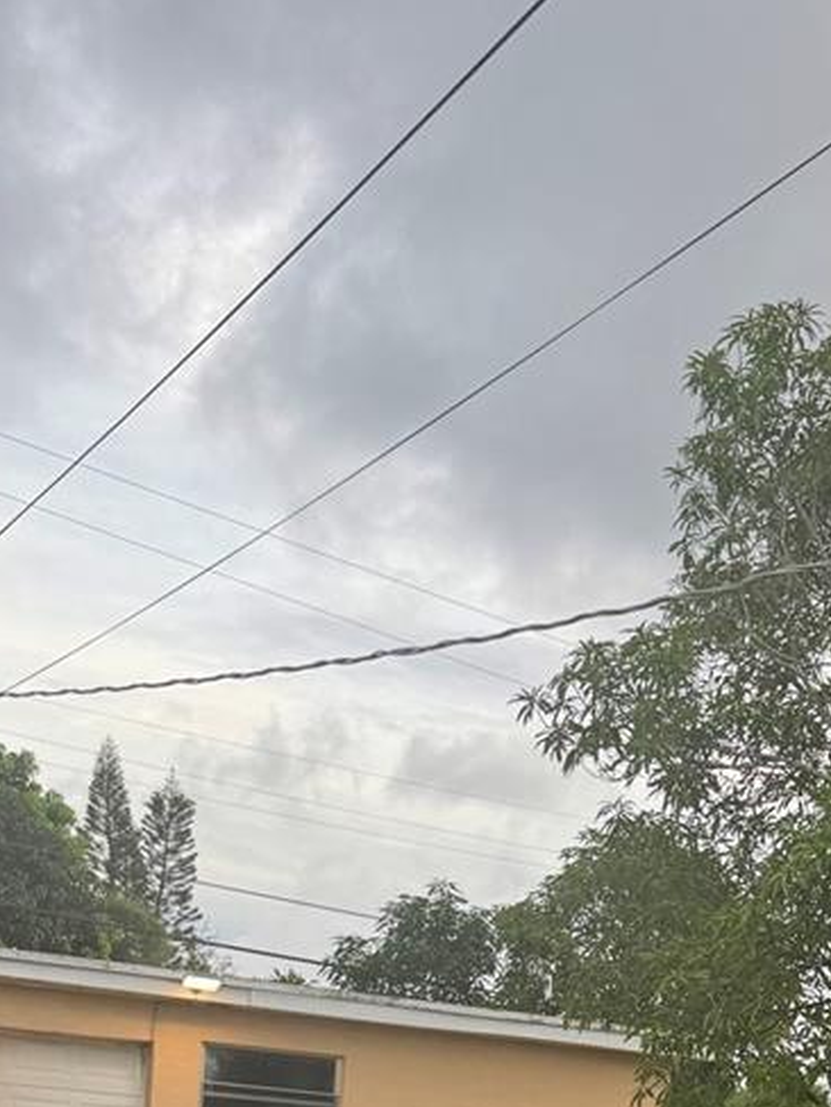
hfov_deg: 24.7
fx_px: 1888
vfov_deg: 28.5
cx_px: 565
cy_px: 1320
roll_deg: -2.7
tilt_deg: -2.3
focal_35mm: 59
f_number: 1.78
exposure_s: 1/338
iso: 80
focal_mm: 6.76
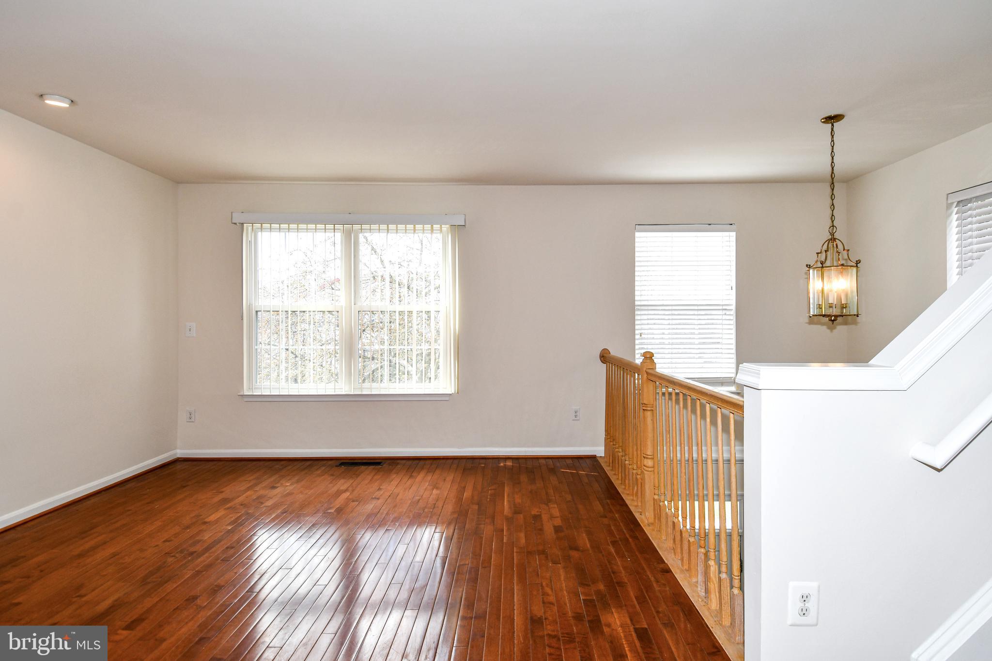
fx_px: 496
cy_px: 330
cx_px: 496
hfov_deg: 90.0
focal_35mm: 18
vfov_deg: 67.4
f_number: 5.6
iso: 200
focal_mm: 12
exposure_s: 1/125
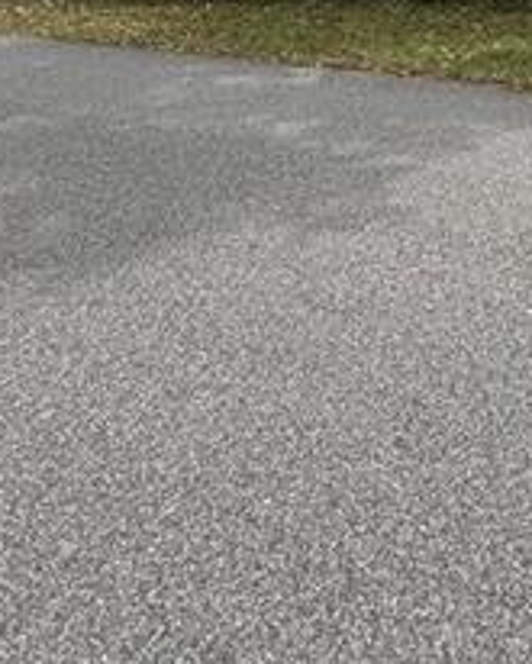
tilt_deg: +3.2
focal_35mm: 51
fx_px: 1003
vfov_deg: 29.9
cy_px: -181
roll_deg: +2.5
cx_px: 548
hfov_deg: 27.7
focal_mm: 2.22
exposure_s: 1/759
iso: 40
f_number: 2.2
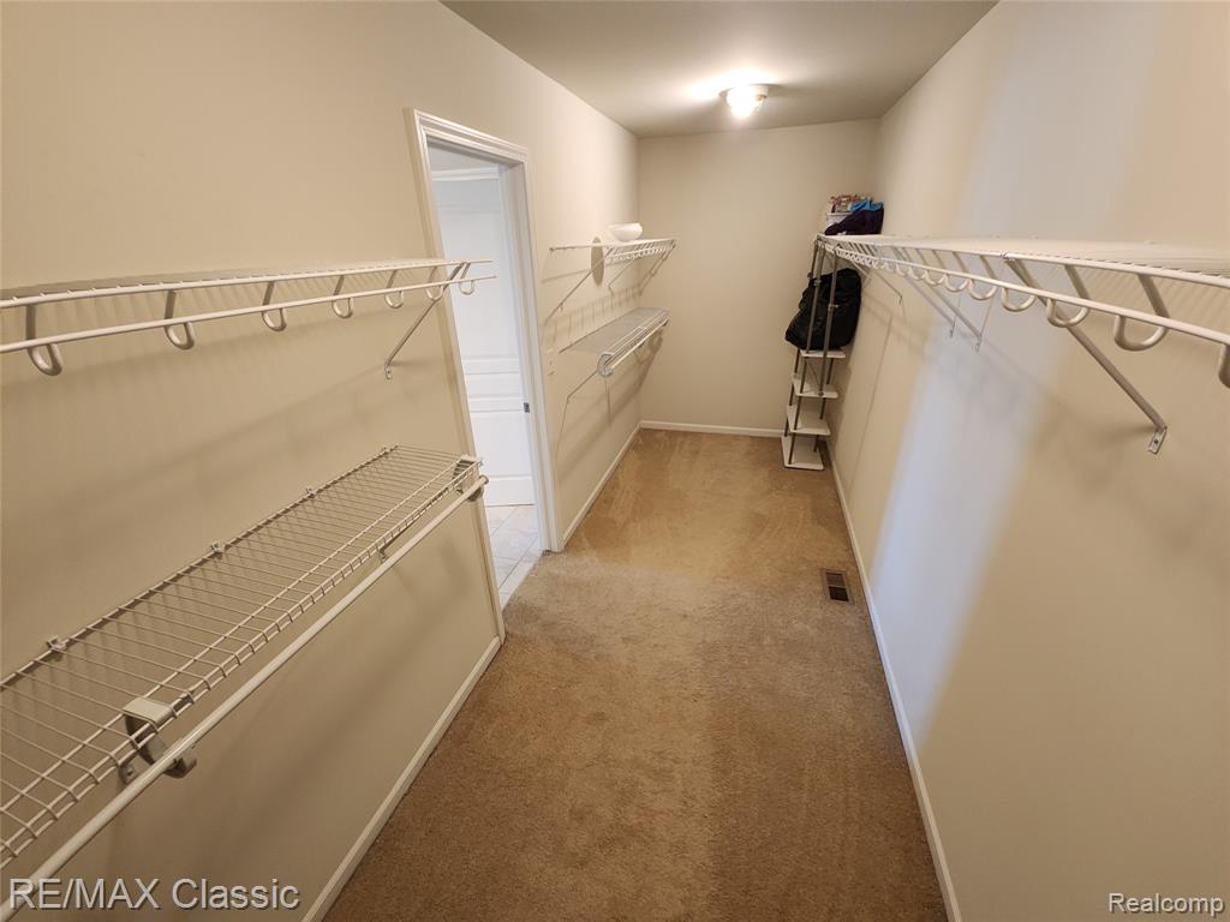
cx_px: 615
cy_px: 461
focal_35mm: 13
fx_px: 462
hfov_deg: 106.2
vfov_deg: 89.9
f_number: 2.2
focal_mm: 2.2
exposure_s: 1/40
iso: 400
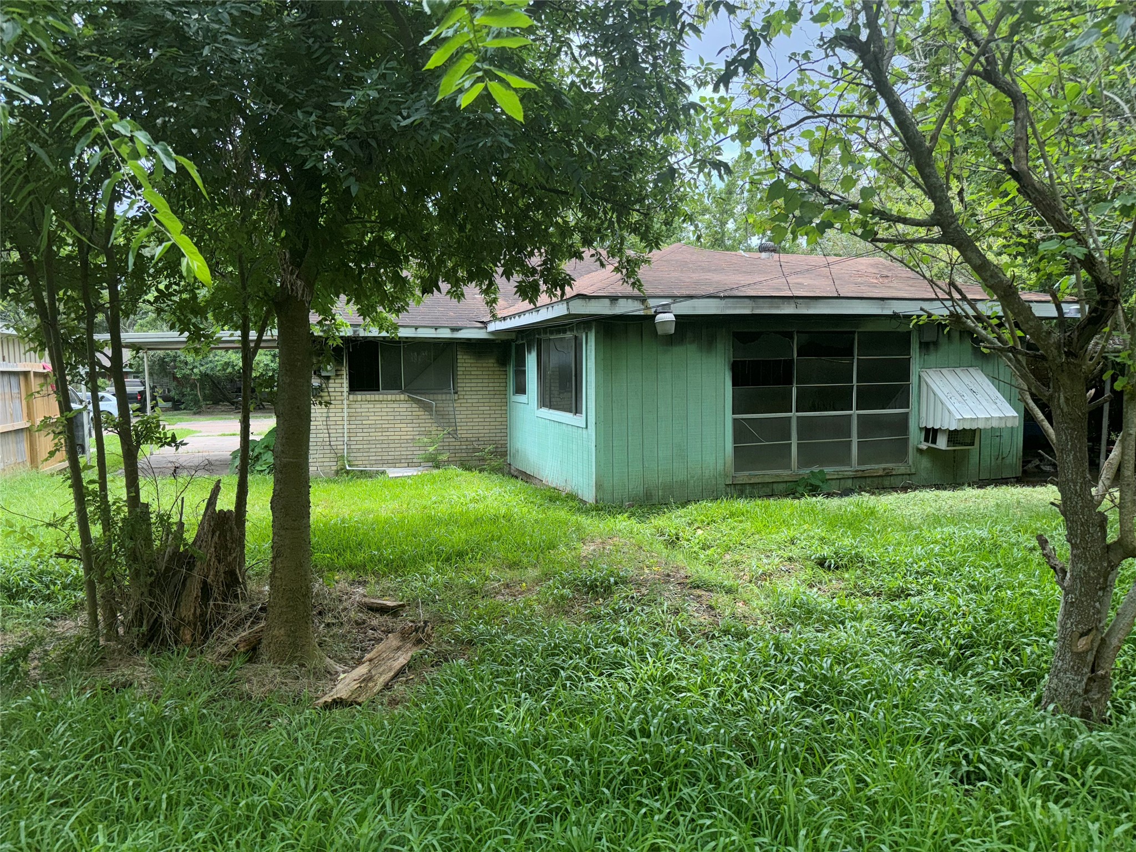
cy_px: 426
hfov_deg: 71.6
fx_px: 788
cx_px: 568
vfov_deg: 56.8
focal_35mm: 24
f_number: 1.78
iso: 50
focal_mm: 6.76
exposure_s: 1/1366
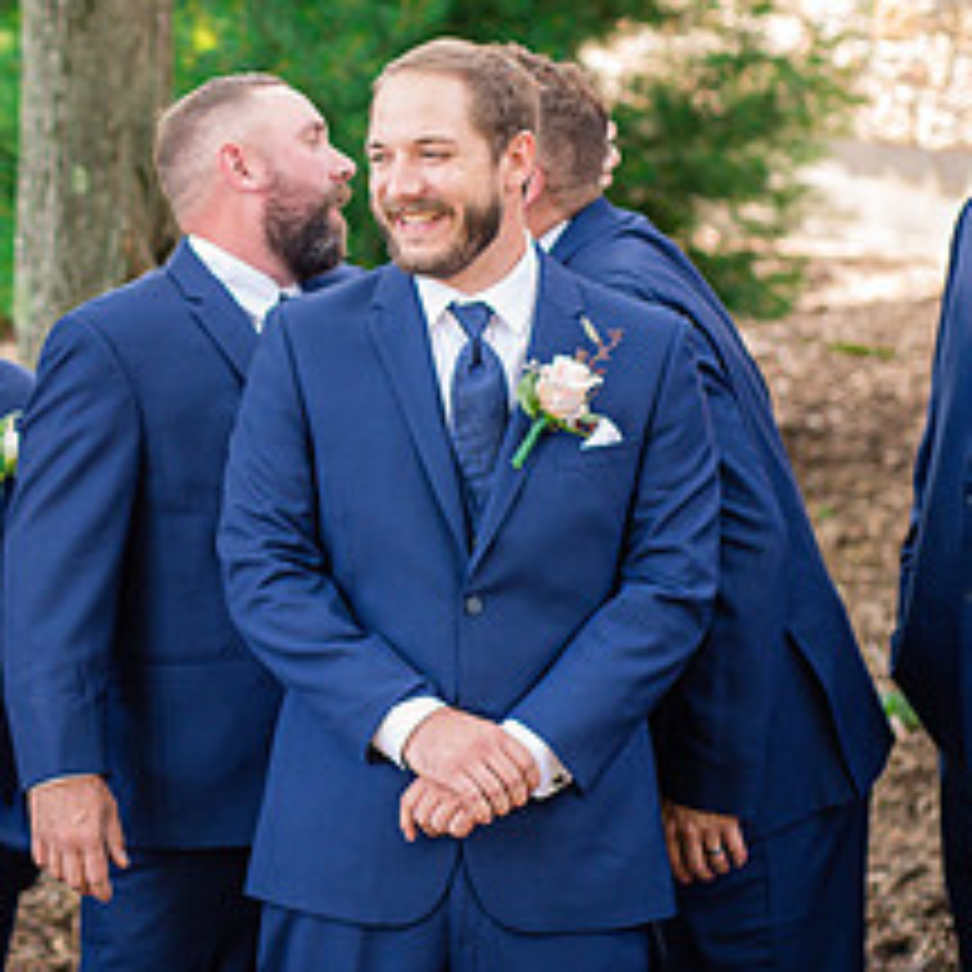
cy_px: 344
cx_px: 45
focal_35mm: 114
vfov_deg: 15.3
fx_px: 3622
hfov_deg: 15.1
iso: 400
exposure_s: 1/400
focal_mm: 50
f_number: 2.5
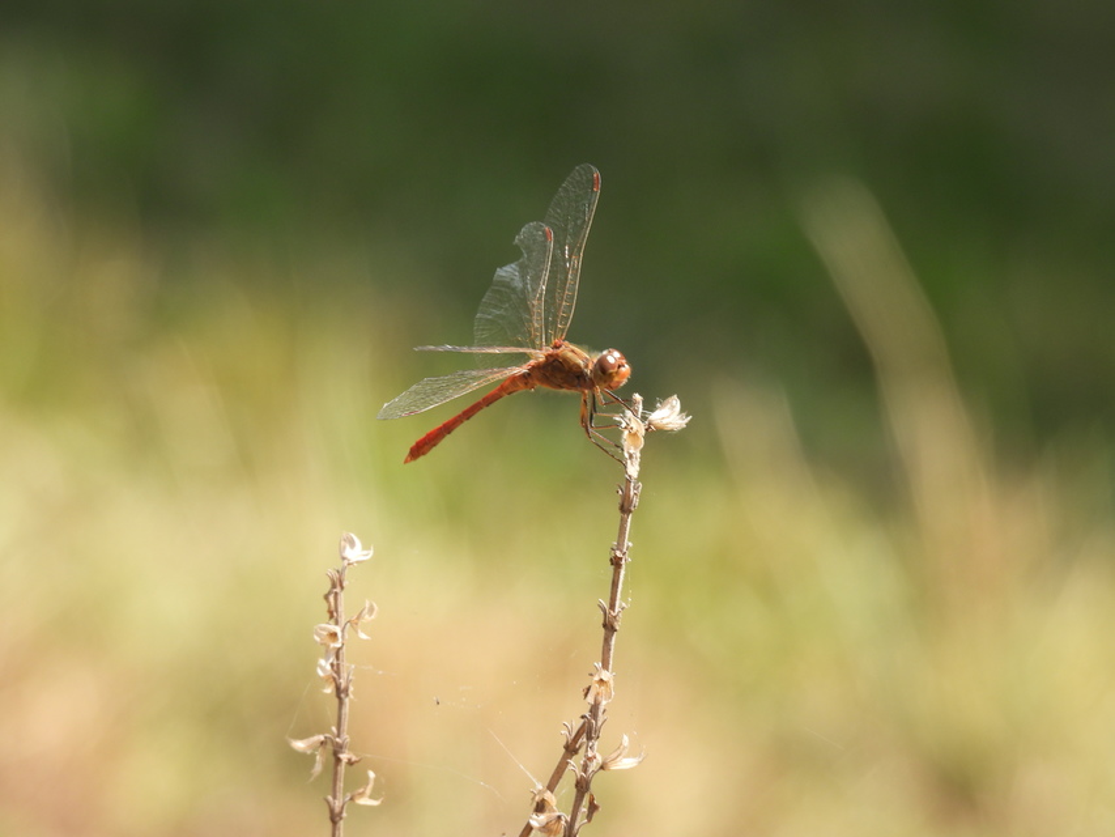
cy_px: 418
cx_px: 558
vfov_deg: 3.0
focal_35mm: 500
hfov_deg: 4.0
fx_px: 16108
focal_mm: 89.2
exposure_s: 1/200
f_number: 5.6
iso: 100
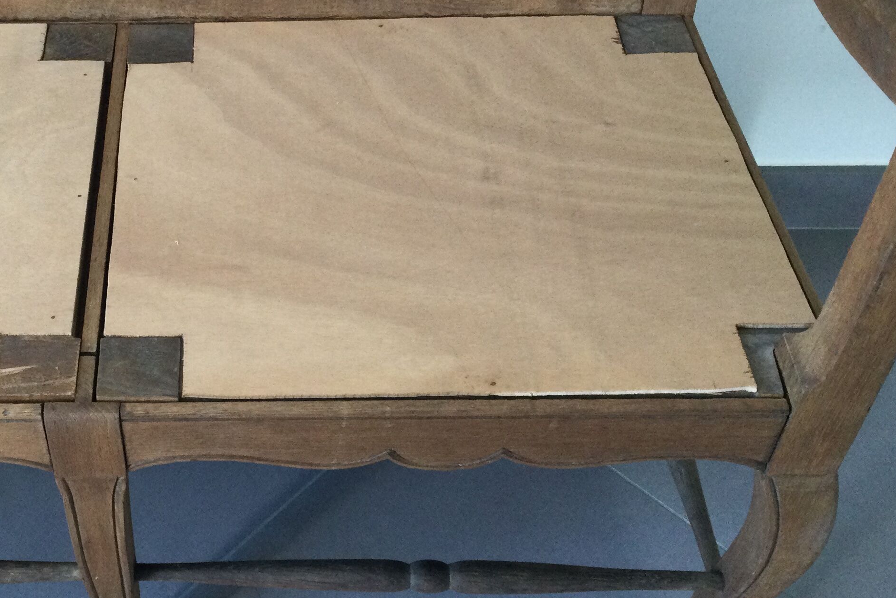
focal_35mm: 56
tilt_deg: -46.4
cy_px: 230
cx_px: 236
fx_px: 1394
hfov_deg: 34.9
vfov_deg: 24.1
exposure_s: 1/33
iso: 64
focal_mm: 3.3
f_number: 2.4
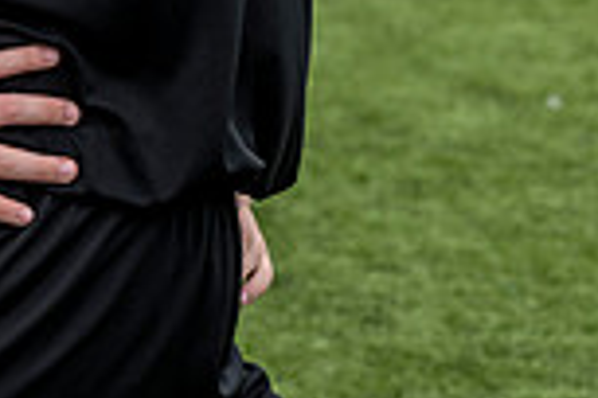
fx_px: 3787
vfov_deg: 5.9
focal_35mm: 228
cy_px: -314
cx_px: 180
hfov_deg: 9.0
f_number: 4
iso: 160
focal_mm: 60
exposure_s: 1/800
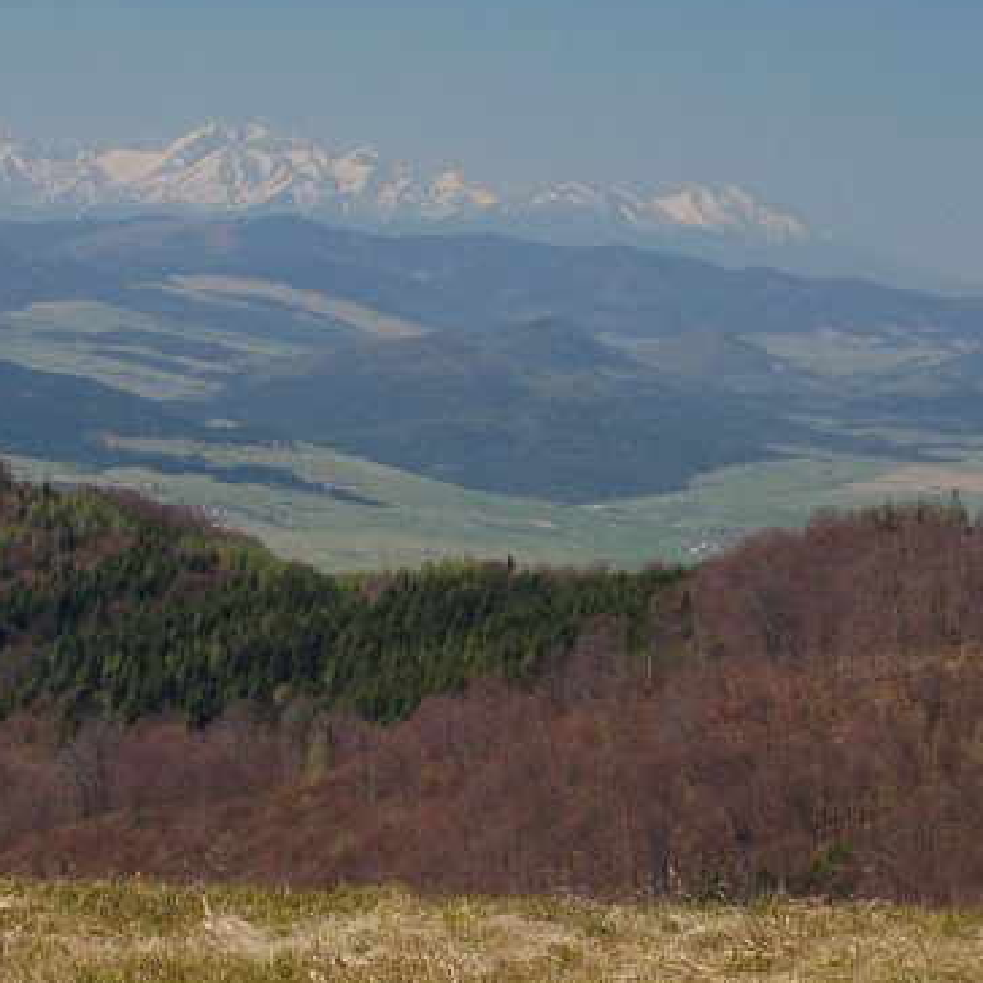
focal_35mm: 154
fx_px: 4946
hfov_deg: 11.3
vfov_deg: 11.3
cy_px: 640
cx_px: 421
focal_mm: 55
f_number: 8
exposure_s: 1/125
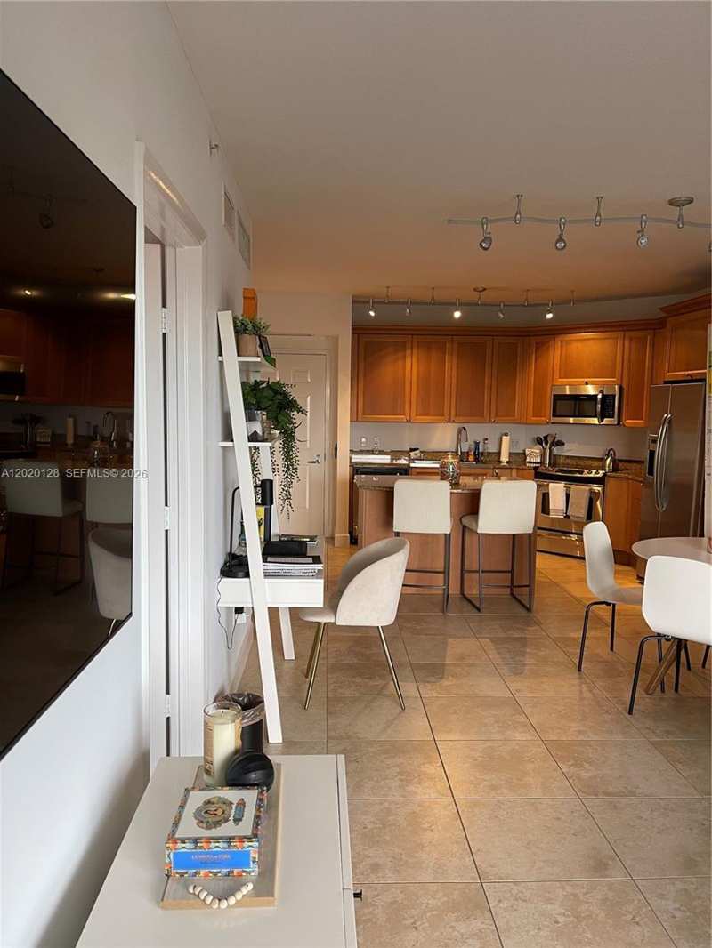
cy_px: 474
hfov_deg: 53.1
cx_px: 356
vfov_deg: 67.3
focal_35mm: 26
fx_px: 713
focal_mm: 5.1
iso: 100
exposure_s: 1/60
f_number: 1.6
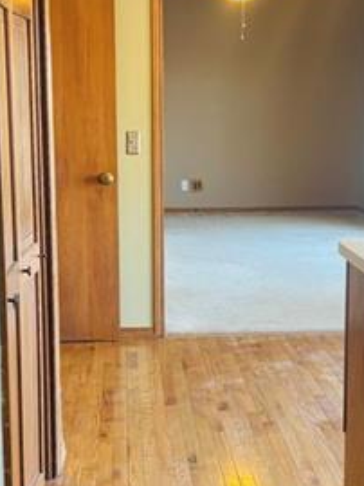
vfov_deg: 26.3
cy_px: 302
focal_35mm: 74
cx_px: 196
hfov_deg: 19.9
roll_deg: -0.2
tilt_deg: -10.1
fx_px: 1039
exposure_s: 1/60
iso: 160
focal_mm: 5.96
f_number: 1.6
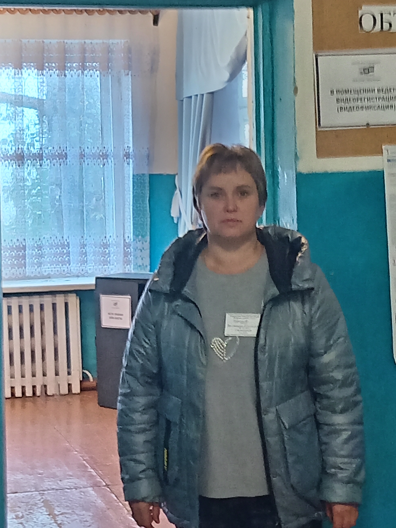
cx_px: 148
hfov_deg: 17.1
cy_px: 167
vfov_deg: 22.7
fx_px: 1313
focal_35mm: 86
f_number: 1.8
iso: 2413
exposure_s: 1/16.7
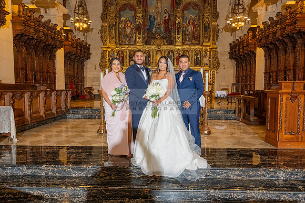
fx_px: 203
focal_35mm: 24
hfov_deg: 73.7
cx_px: 152
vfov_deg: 53.2
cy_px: 102
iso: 2000
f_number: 6.3
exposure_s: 1/200
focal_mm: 24
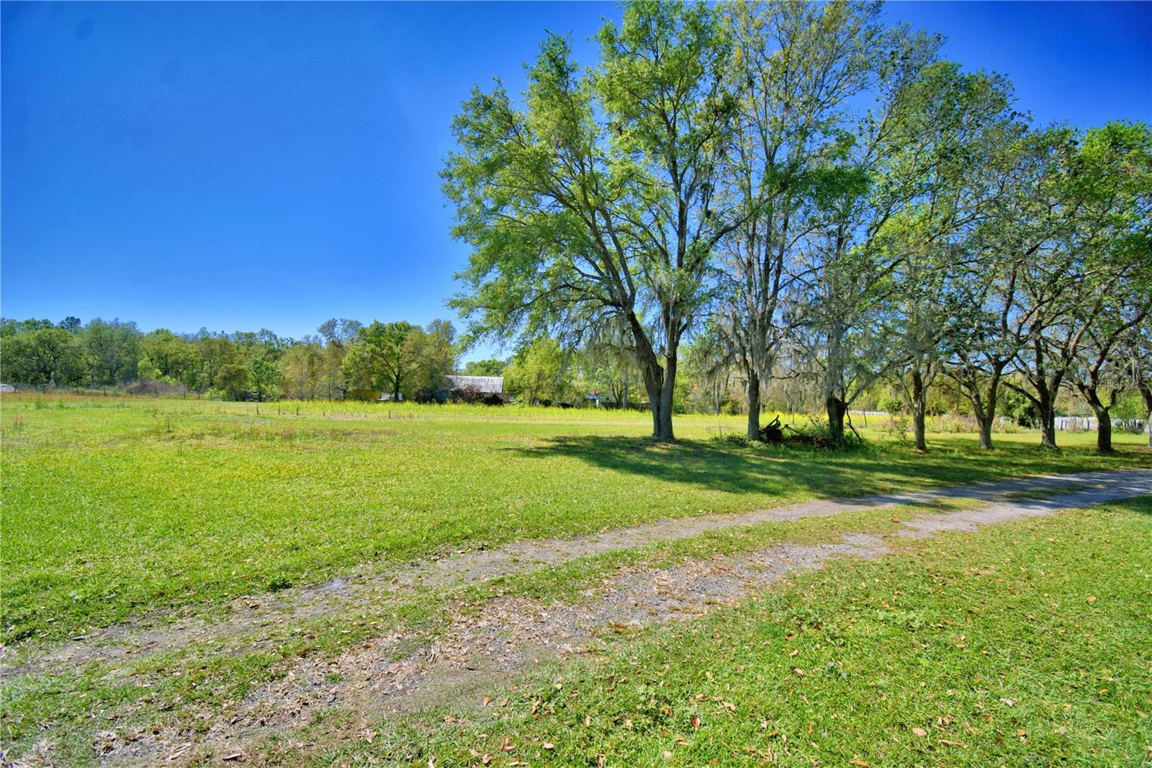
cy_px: 384
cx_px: 576
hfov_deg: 100.4
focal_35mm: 15
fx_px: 480
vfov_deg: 77.3
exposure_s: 1/1250
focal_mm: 10
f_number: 4.5
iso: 100
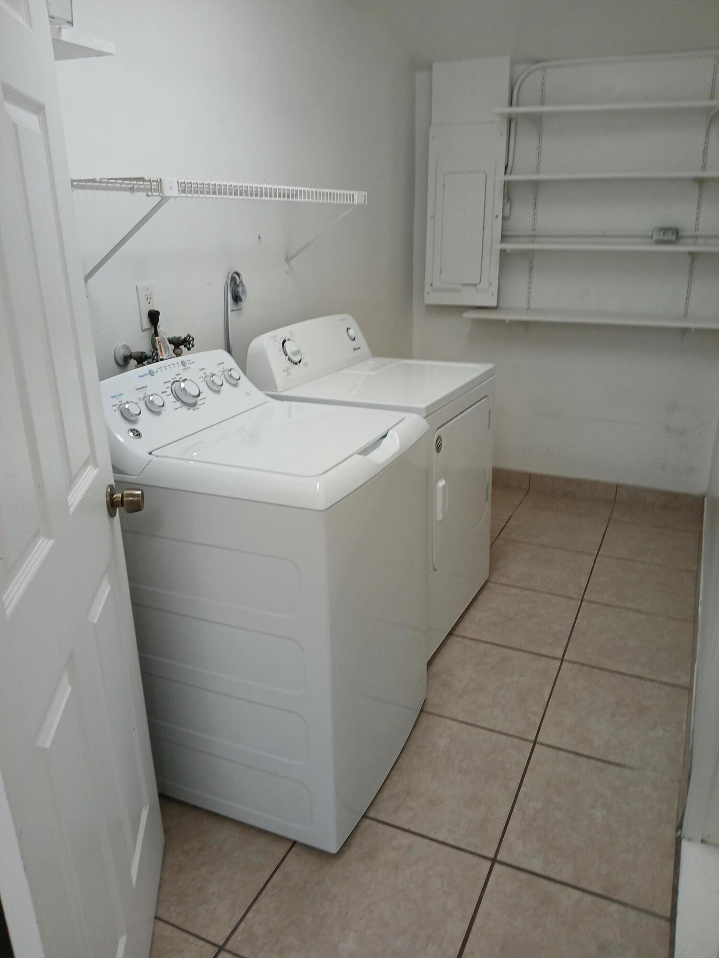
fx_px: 720
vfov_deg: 67.3
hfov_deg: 53.1
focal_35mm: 26
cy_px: 479
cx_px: 360
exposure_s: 1/60
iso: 100
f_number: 1.8
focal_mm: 3.98
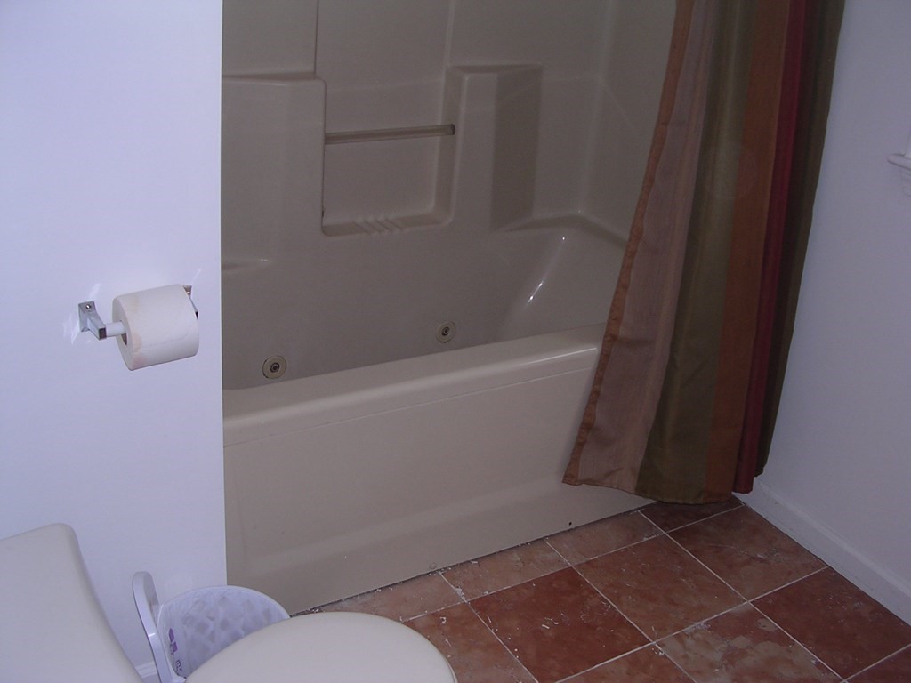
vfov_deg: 37.7
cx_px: 456
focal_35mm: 38
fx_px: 1000
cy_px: 342
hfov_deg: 49.0
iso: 100
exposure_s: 1/60.1
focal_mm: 5.8
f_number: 2.8
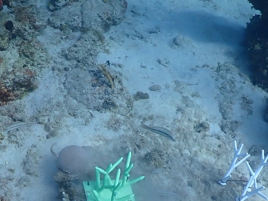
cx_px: 88
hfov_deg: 29.6
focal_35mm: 65
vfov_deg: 21.8
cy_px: 202
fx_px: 504
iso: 100
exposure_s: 1/800
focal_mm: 4.5
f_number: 2.8
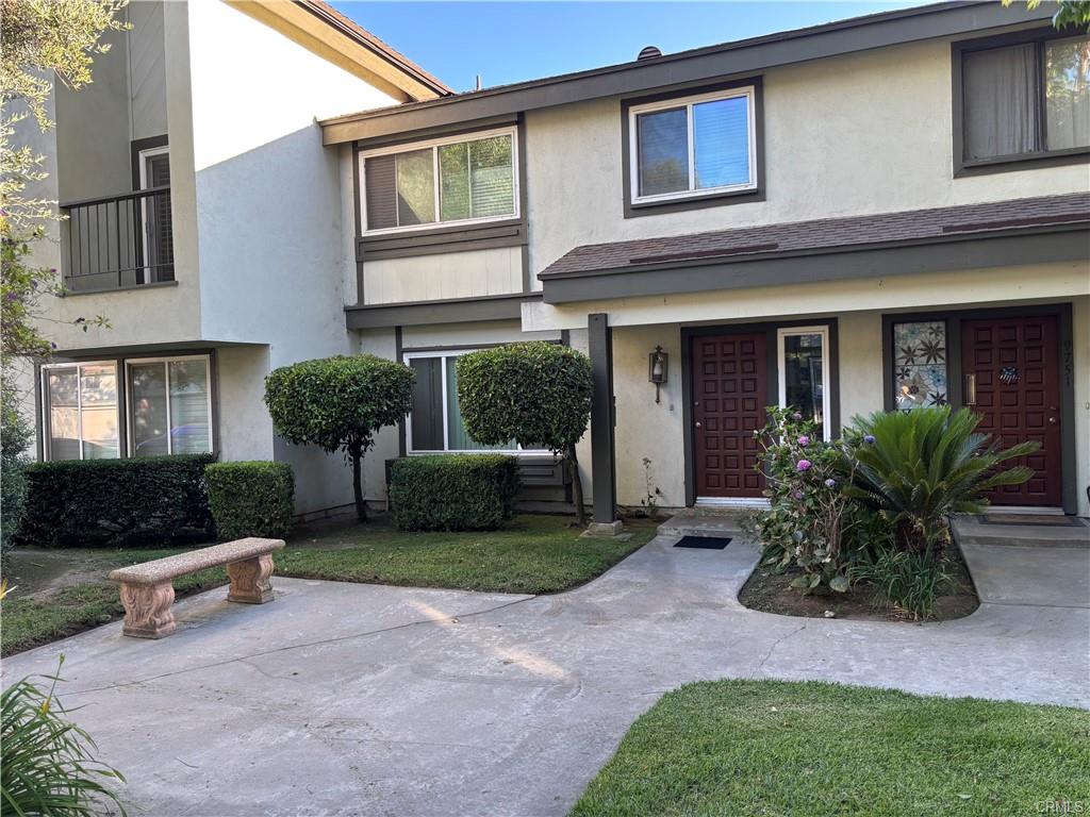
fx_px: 819
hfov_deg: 67.3
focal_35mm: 26
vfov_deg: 53.1
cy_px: 408
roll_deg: +1.6
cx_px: 545
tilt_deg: -0.4
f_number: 1.6
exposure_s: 1/121
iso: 40
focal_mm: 5.96
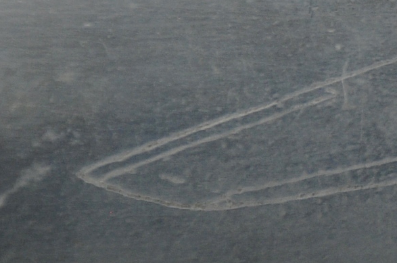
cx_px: 753
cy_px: -49
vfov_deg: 1.6
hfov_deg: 2.4
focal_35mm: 850
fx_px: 9357
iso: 560
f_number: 5.6
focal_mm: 135
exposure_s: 1/250
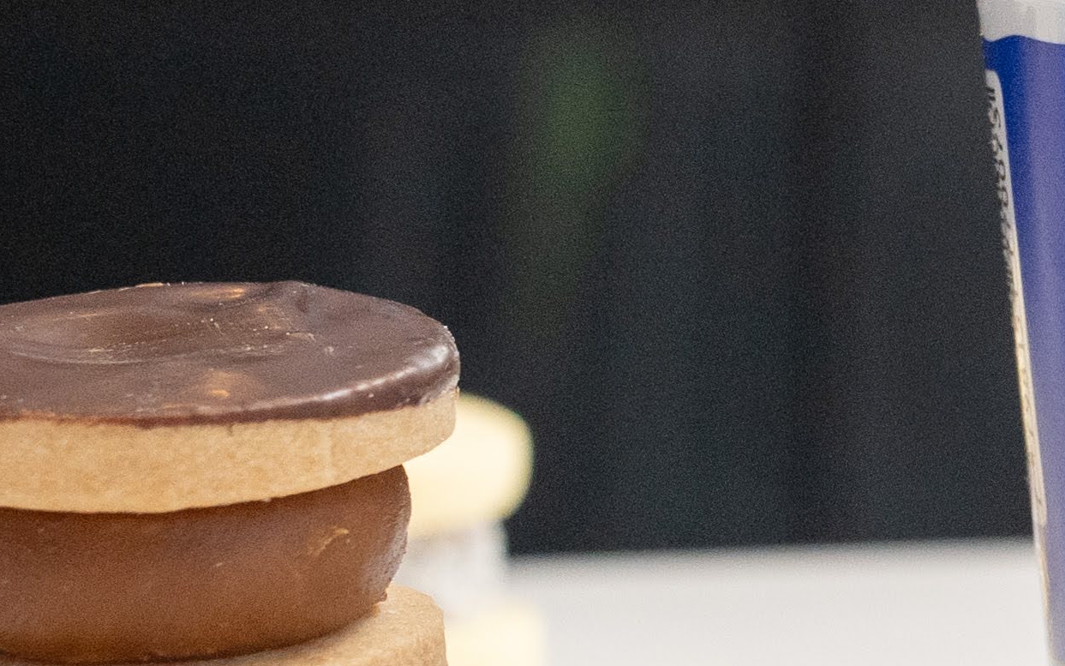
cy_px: 415
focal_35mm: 236
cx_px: 1750
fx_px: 6850
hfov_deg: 8.6
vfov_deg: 5.6
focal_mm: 42
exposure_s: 1/640
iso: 2000
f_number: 5
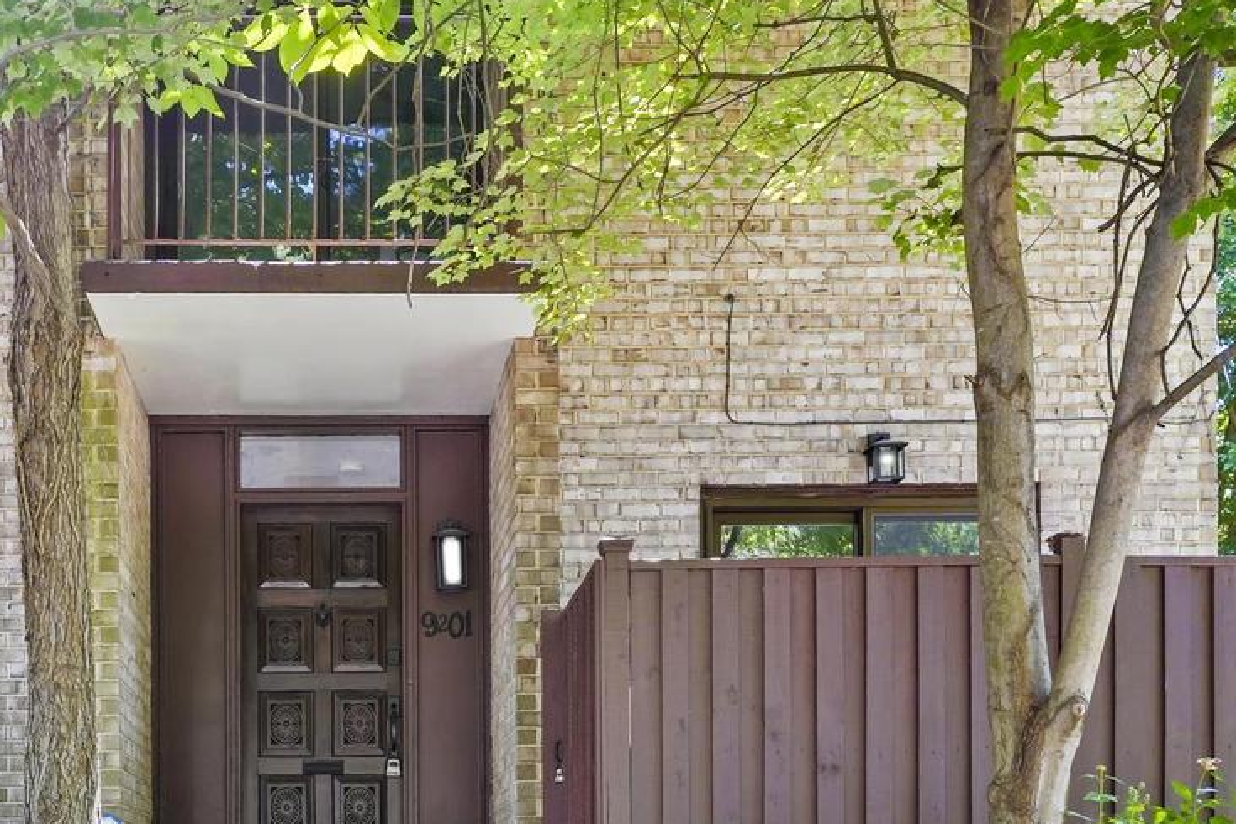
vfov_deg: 28.2
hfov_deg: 41.1
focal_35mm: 47
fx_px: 1614
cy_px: 614
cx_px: 365
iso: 320
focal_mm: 24
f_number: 3.5
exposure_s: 1/50
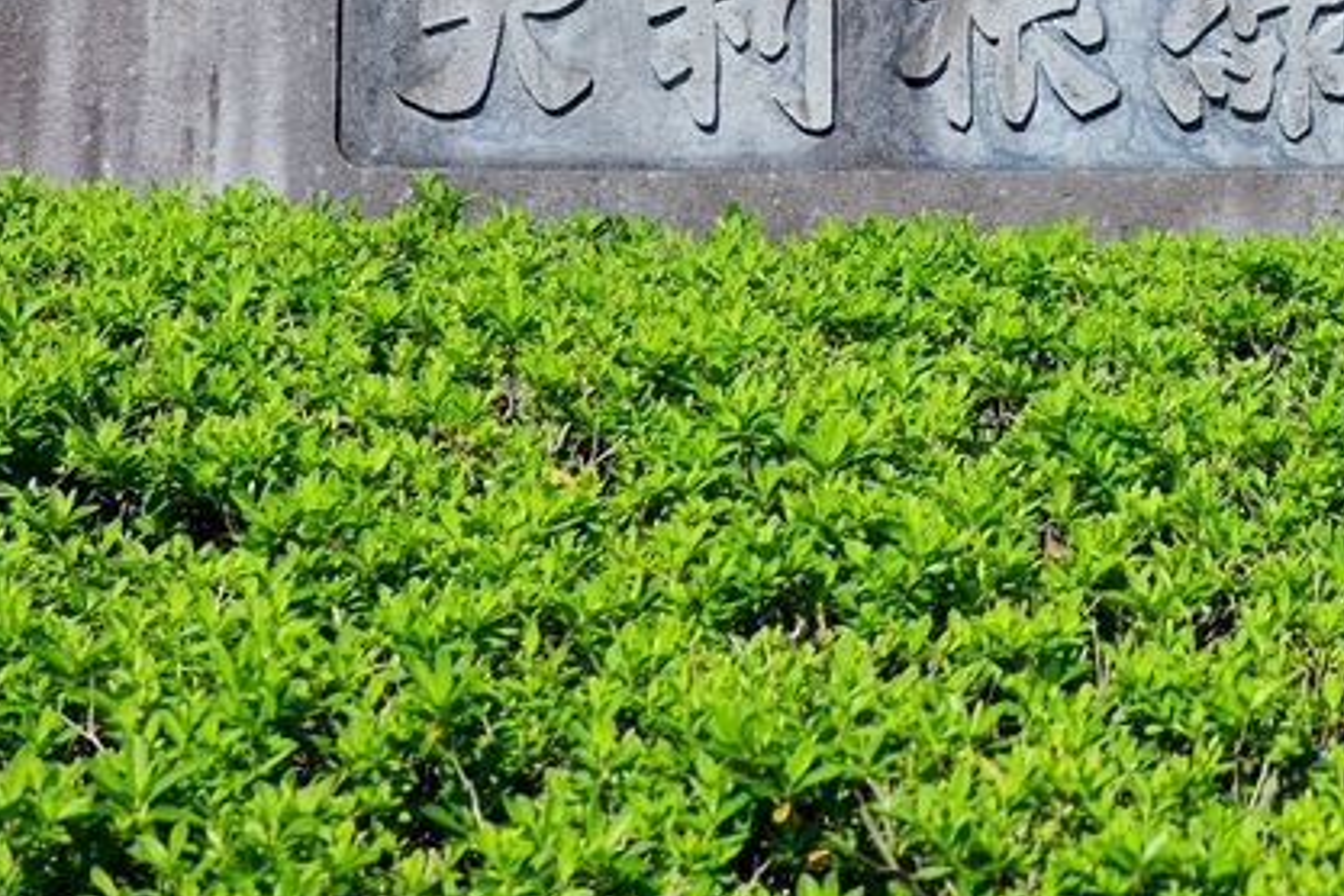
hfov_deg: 17.0
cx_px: 1592
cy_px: -326
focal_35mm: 115
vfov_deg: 11.5
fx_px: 4293
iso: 100
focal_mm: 26
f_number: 3.5
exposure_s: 1/1600
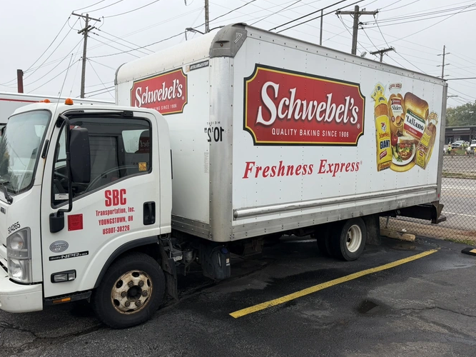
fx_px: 371
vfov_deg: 51.3
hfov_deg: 65.2
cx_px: 212
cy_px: 185
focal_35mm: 27
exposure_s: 1/1770
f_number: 1.78
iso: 80
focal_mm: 6.76
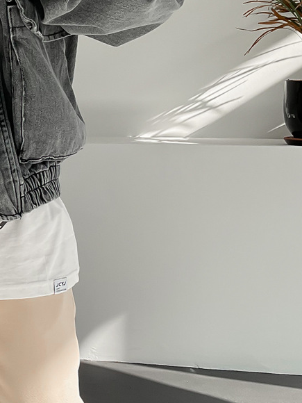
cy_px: 224
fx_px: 931
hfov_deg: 17.2
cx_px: -99
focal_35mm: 80
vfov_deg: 24.4
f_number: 1.8
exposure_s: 1/470
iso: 16
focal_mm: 3
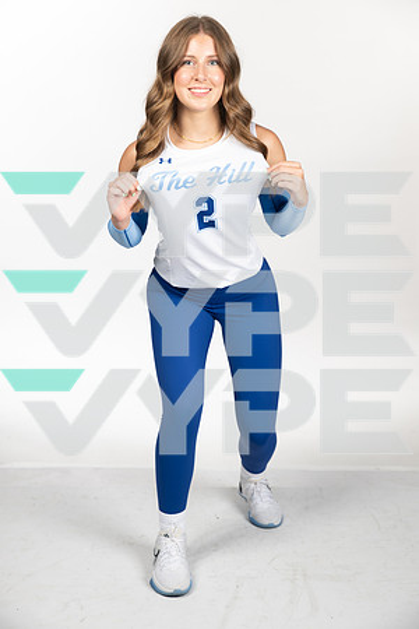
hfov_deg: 22.6
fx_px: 1047
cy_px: 314
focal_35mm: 60
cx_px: 210
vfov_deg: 33.4
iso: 200
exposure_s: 1/500
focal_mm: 60
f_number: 7.1
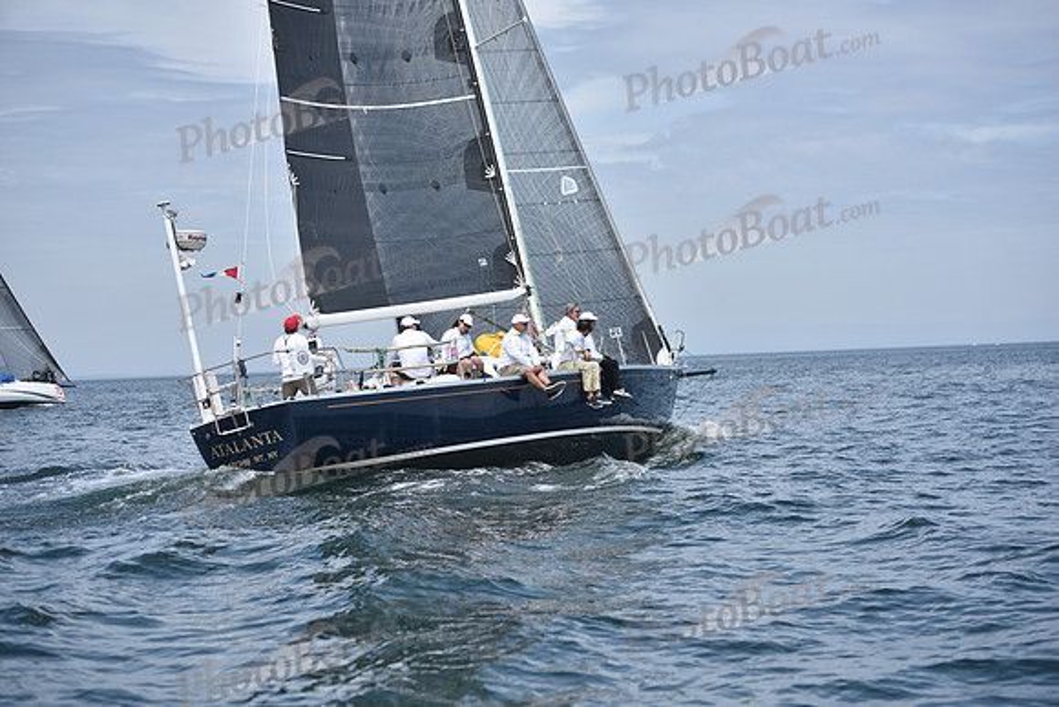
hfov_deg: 28.8
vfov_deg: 19.5
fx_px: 2060
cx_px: 530
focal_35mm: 70
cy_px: 354
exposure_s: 1/4000
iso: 200
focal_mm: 70
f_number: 3.5
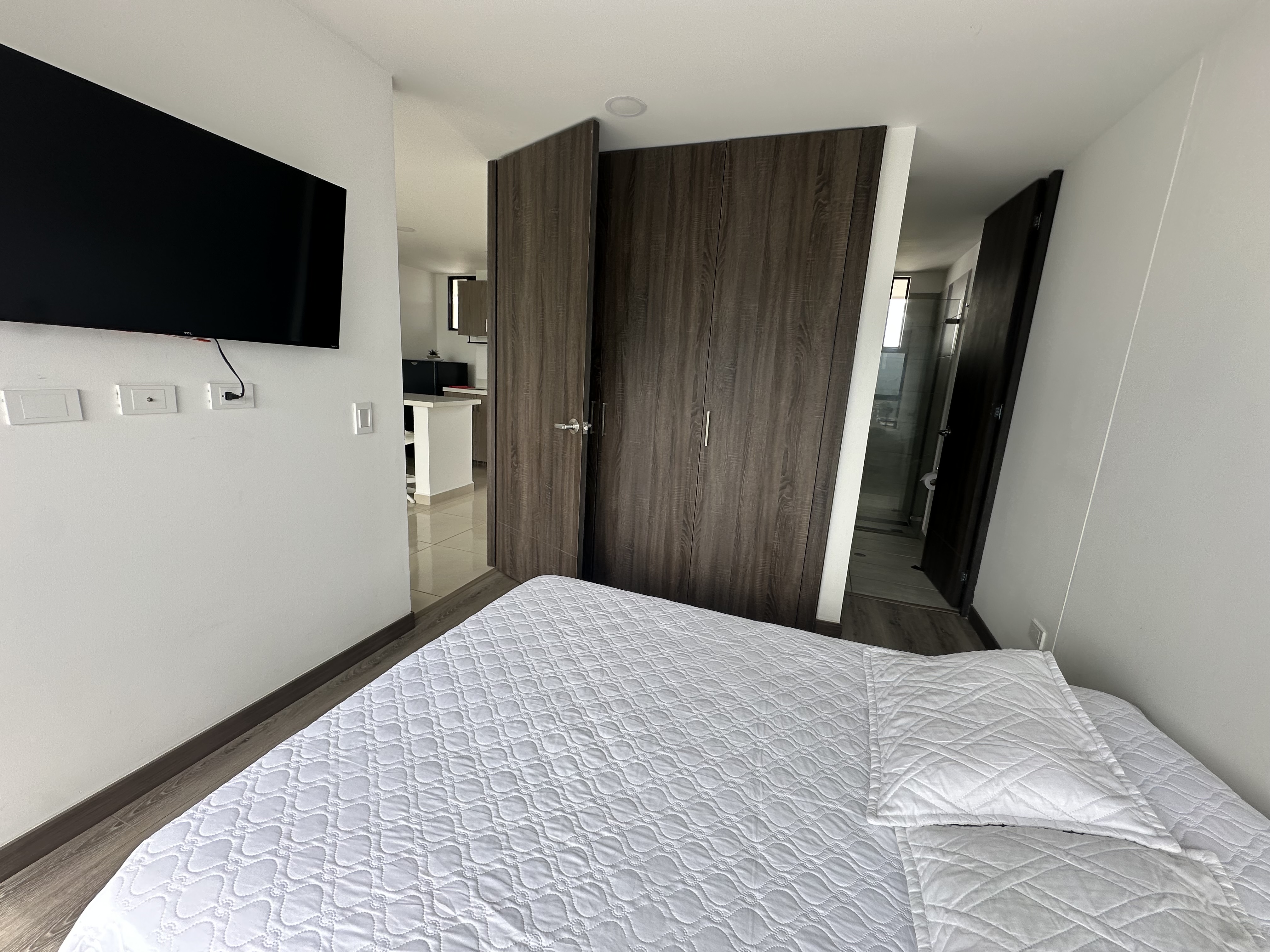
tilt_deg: -9.9
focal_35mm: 14
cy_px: 476
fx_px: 514
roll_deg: -3.3
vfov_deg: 85.7
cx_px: 635
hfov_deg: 102.1
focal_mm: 2.22
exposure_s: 1/185
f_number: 2.2
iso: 40
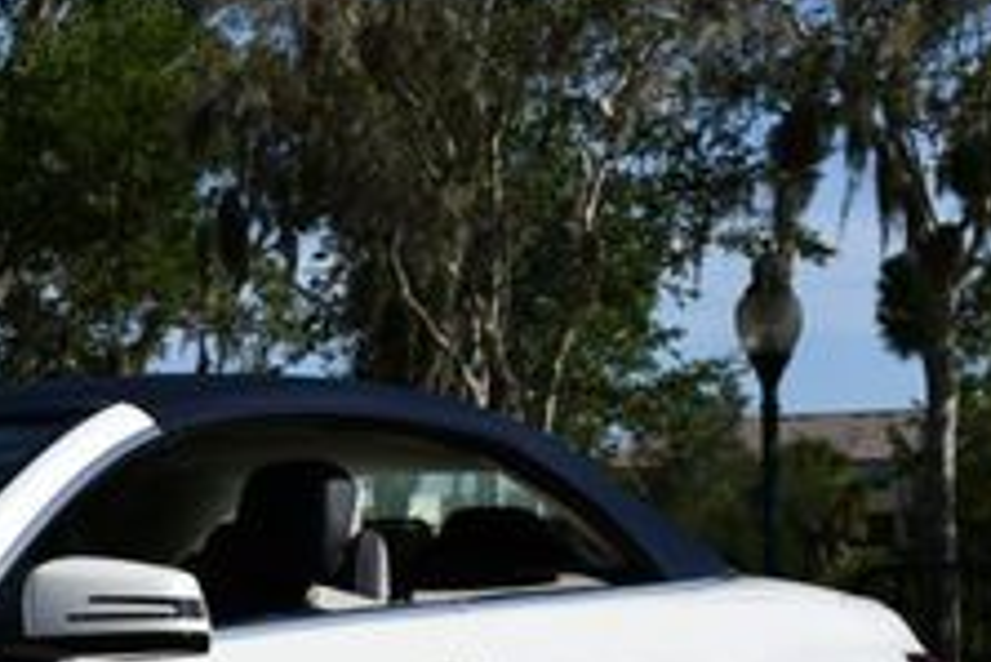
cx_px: -302
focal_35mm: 115
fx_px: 3168
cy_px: 598
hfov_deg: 16.8
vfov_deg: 11.9
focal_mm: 20
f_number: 10
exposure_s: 1/400
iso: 100
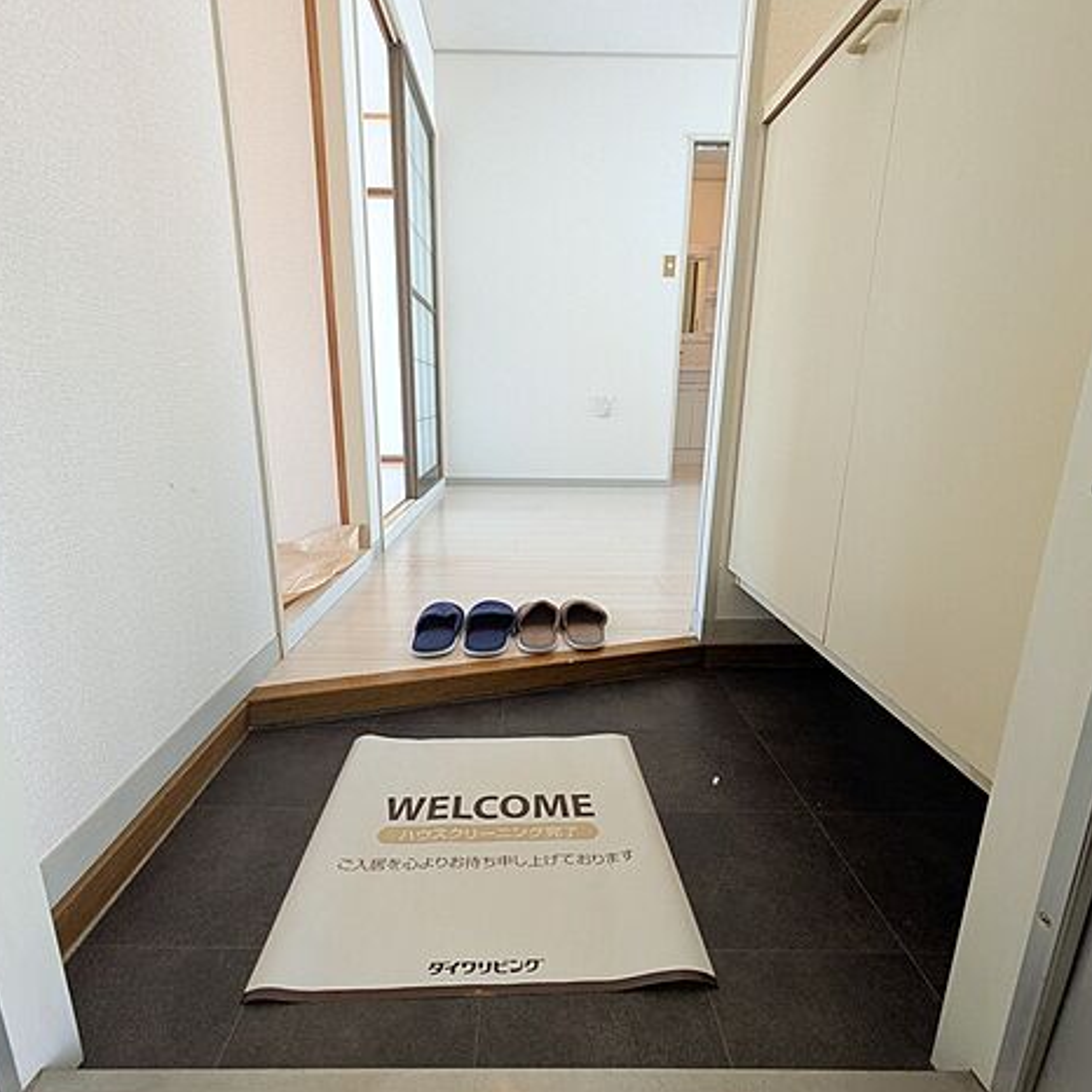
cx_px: 530
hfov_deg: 83.9
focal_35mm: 17
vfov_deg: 84.0
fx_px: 607
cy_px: 555
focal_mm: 1.83
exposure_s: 1/120
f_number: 2.2
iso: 88
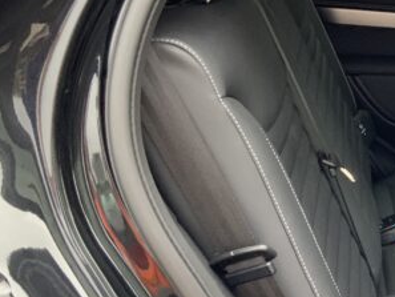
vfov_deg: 14.8
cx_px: 594
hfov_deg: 17.6
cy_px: 139
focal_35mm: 100
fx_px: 1142
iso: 50
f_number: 1.8
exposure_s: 1/122
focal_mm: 3
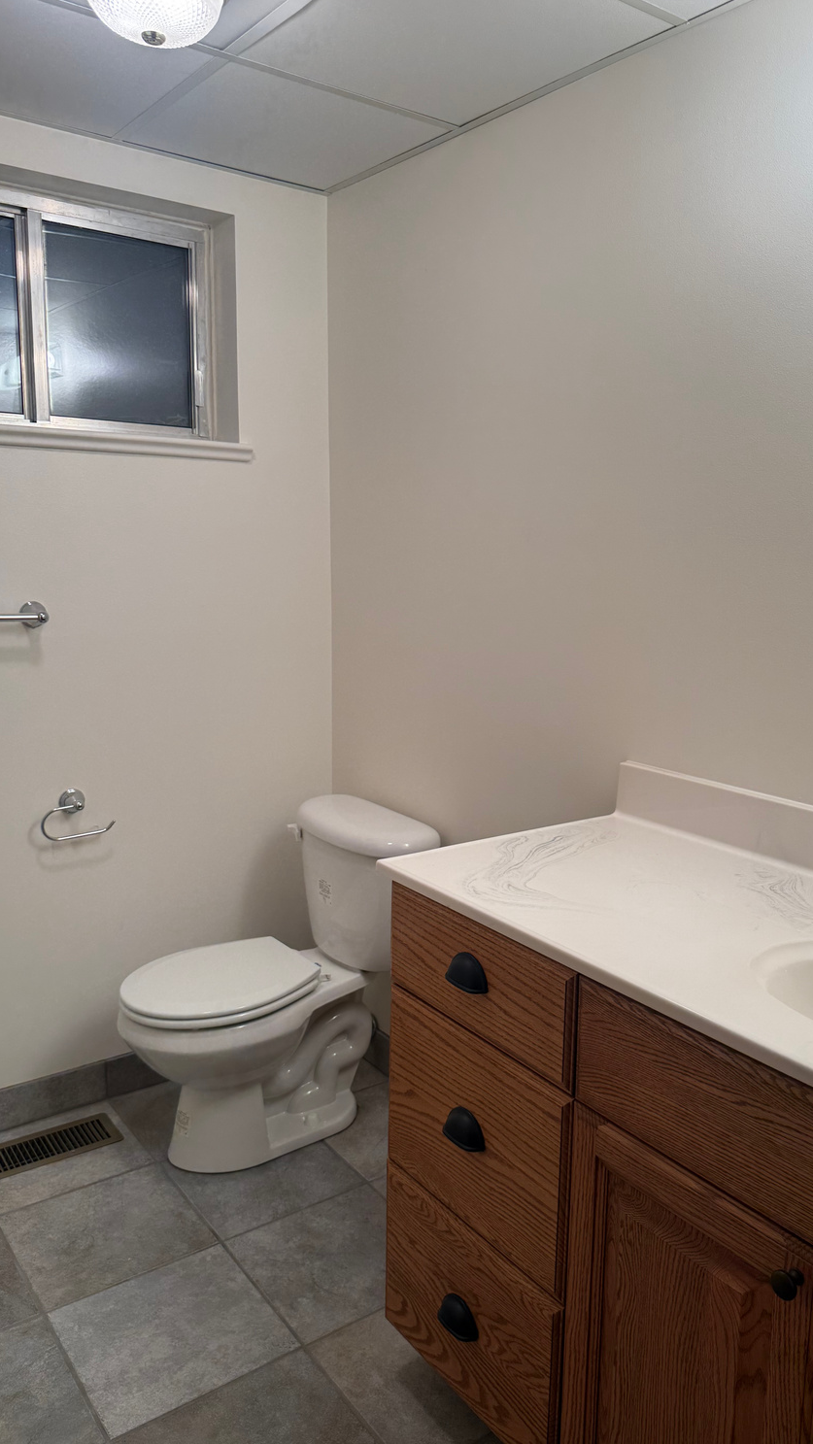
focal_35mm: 27
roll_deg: -1.9
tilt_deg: -10.5
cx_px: 499
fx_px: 1034
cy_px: 729
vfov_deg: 69.8
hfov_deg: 42.6
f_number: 1.78
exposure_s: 1/120
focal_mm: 6.76
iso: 80
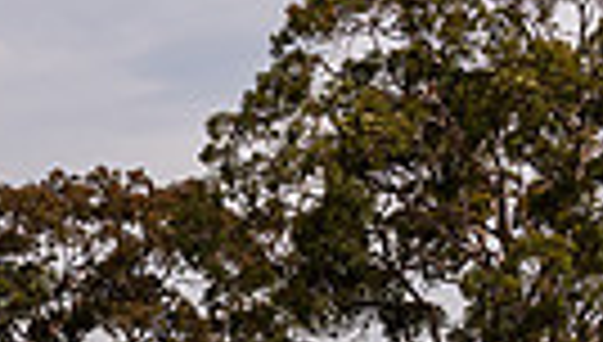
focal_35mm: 195
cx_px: -389
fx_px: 3124
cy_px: 653
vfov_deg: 6.1
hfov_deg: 10.5
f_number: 8
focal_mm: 26
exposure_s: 1/640
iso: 200
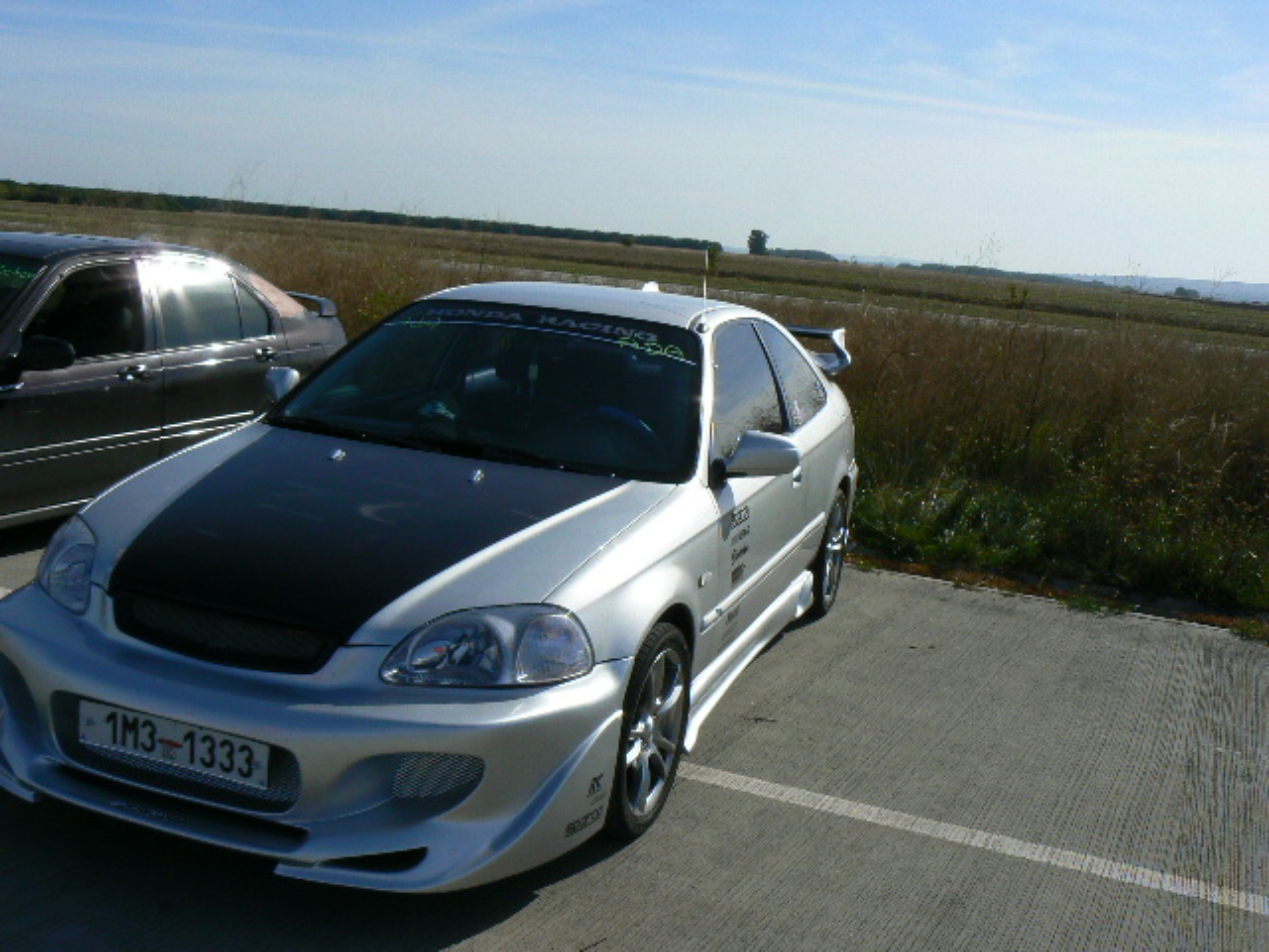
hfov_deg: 51.4
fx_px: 1320
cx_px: 634
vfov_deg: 39.7
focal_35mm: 36
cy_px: 476
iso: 80
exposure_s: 1/500
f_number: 8
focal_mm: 6
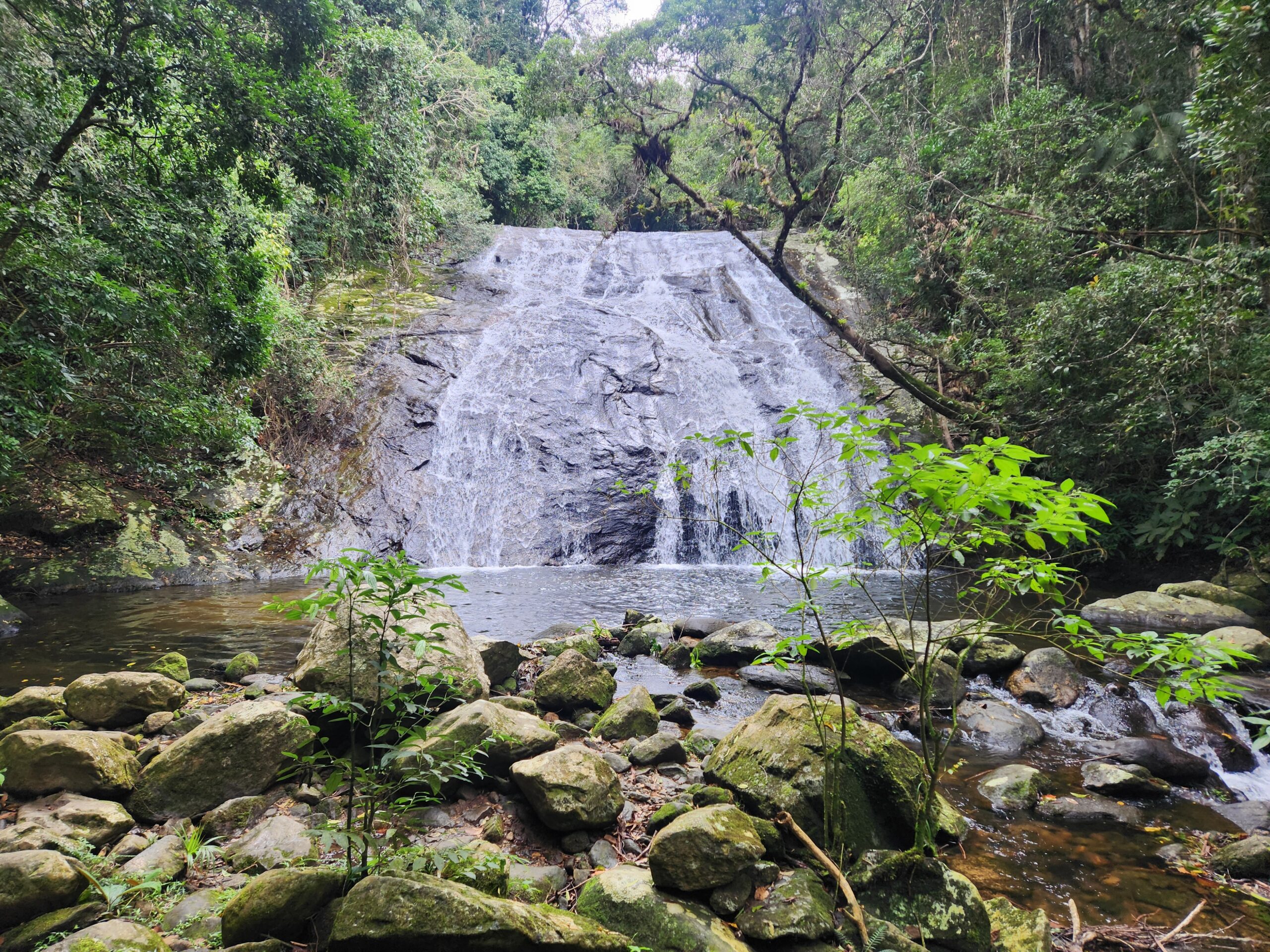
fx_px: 844
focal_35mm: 23
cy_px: 476
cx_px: 635
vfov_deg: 58.9
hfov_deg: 73.9
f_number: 1.8
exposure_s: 1/180
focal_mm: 5.4
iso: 40
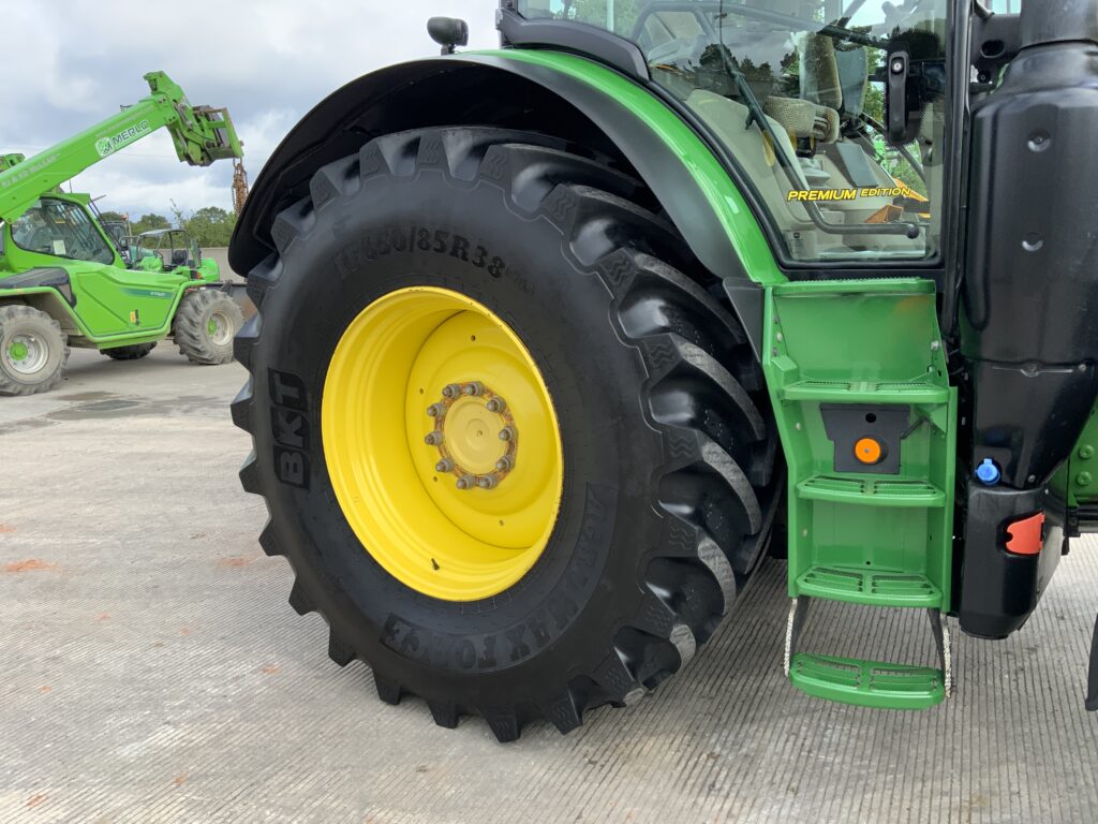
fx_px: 920
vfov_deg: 48.2
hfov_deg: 61.7
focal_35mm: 29
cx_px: 549
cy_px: 412
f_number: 1.8
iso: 16
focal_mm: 3
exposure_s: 1/415
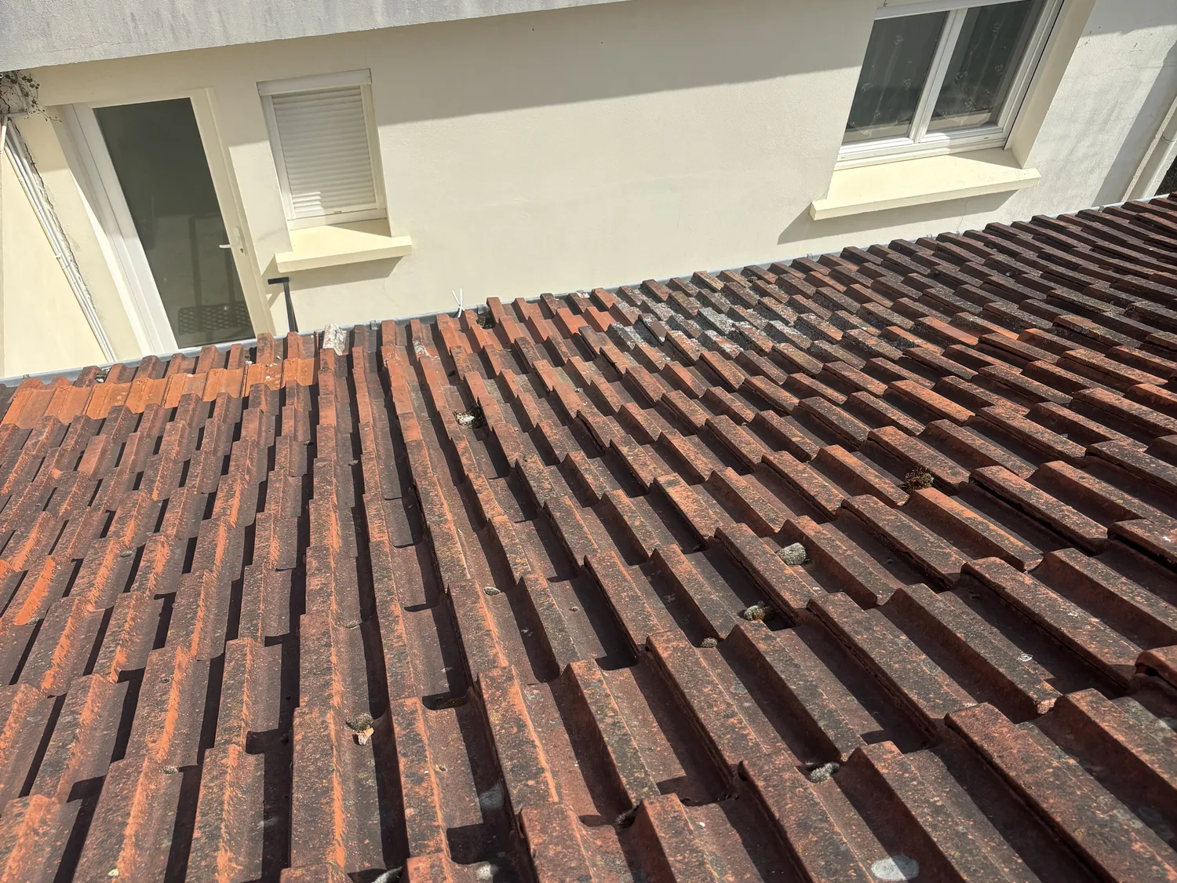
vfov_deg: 53.1
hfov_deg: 67.3
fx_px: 884
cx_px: 588
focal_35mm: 26
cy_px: 442
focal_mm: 5.96
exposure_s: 1/3413
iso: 50
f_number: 1.6
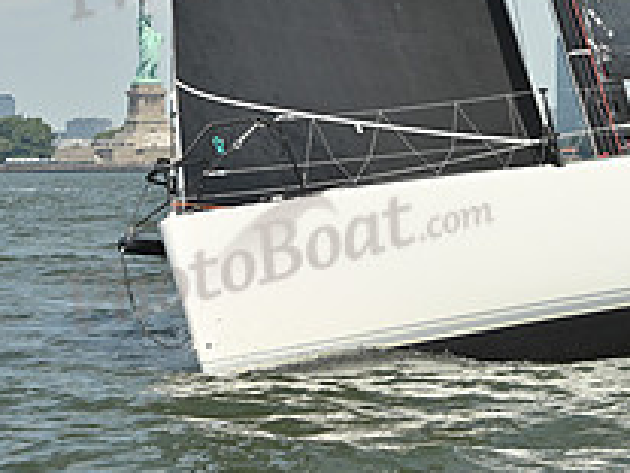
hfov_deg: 7.7
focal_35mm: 255
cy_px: 56
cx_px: 651
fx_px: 4641
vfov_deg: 5.8
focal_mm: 95
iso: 320
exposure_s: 1/1250
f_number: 8
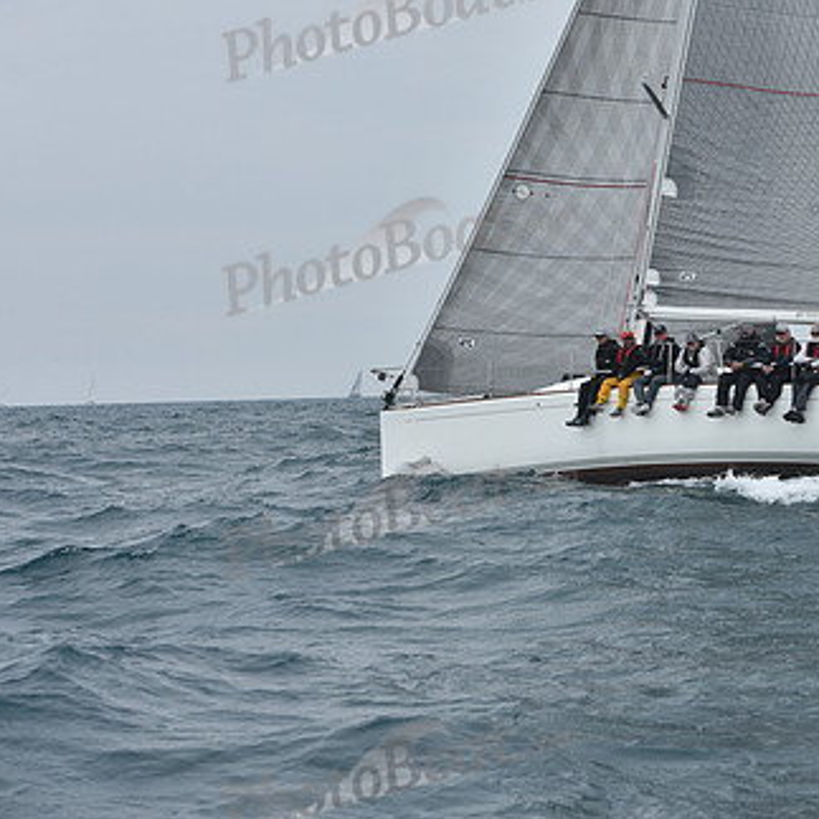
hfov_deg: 14.2
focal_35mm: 122
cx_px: 713
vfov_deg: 14.3
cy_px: 346
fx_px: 3266
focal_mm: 80
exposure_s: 1/800
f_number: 7.1
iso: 250
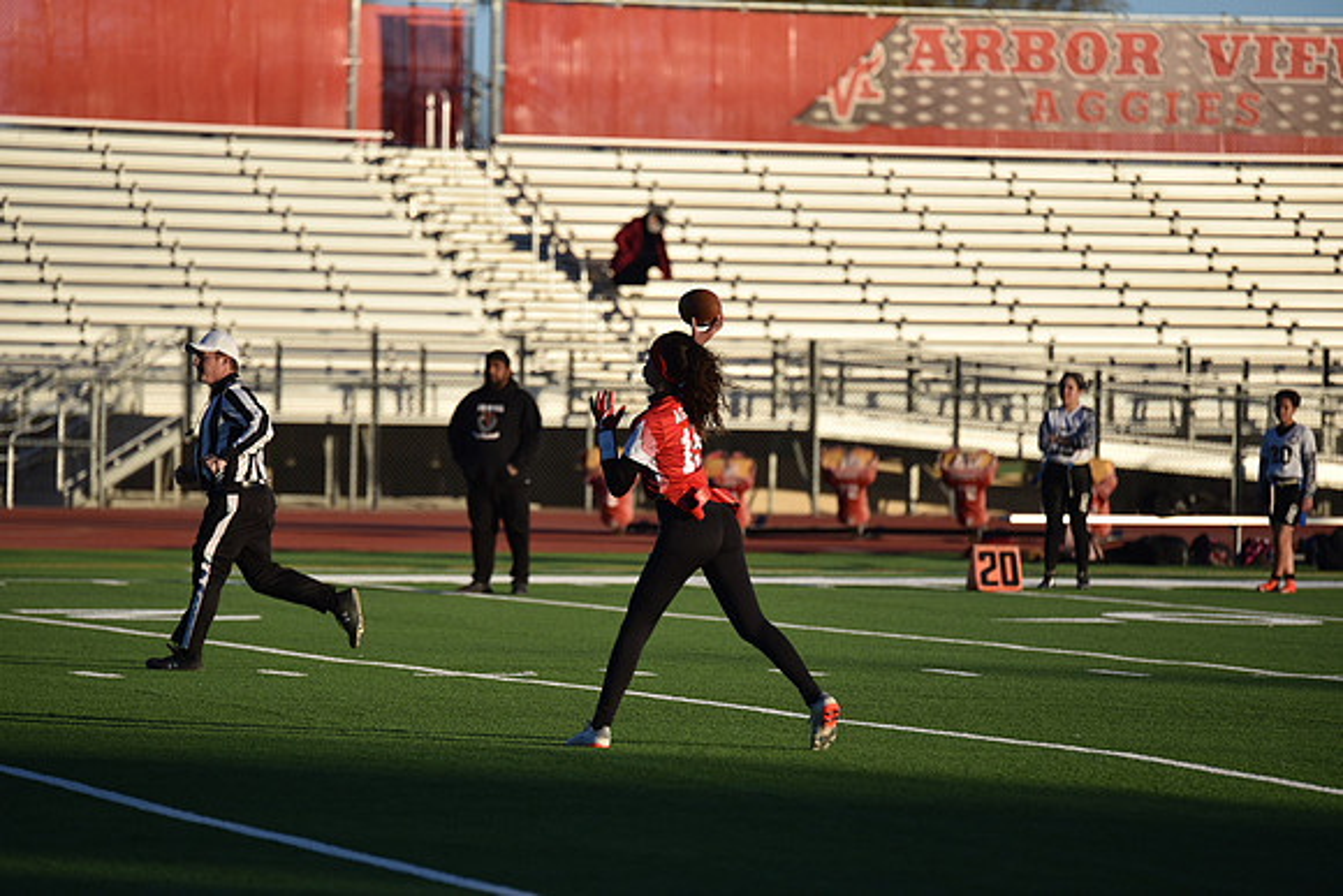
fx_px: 7089
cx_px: 672
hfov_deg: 10.8
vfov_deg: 7.2
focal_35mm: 190
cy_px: 448
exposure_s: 1/4000
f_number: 2.8
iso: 220
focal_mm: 190
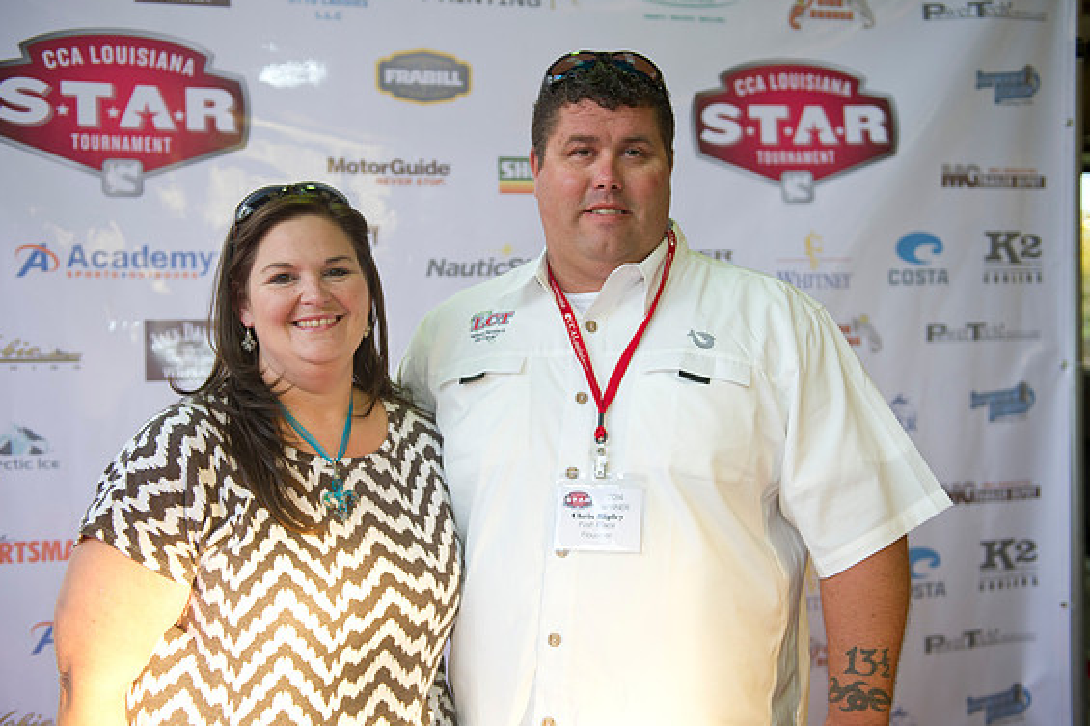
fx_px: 1180
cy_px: 359
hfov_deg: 49.6
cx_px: 552
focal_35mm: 39
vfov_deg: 34.2
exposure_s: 1/125
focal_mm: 38
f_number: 3.2
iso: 640
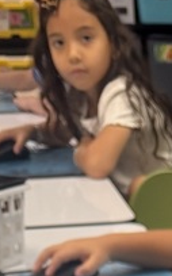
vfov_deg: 12.8
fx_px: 963
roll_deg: -2.8
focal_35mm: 128
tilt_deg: -35.9
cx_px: 337
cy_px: 651
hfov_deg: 9.6
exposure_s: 1/120
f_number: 1.78
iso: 200
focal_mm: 6.76
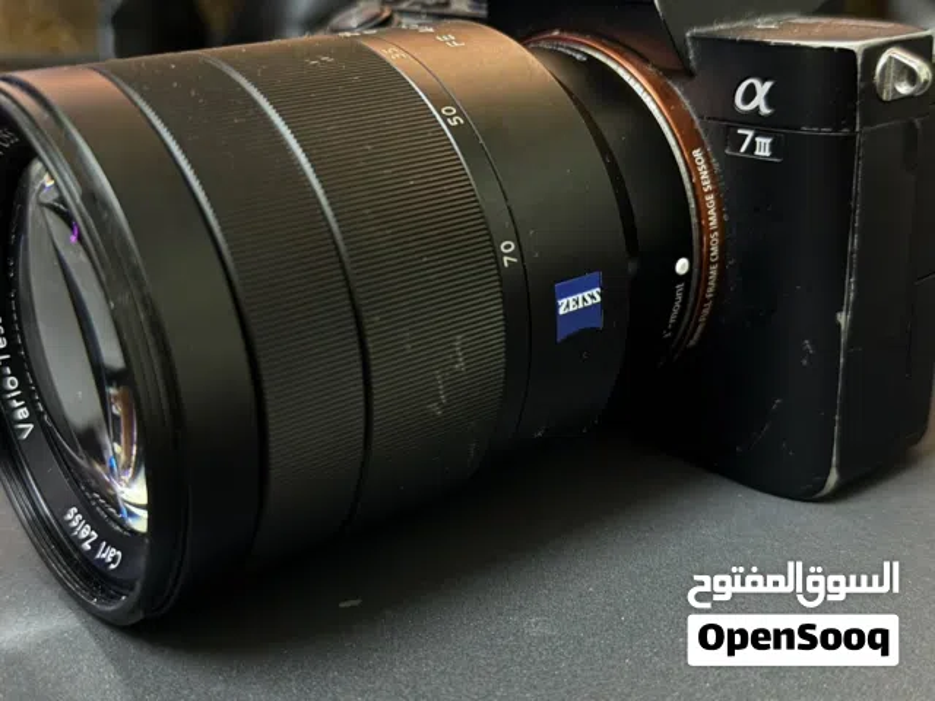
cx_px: 468
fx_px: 648
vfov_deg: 56.8
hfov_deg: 71.6
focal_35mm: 24
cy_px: 350
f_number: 1.78
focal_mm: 6.76
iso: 1000
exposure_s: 1/25
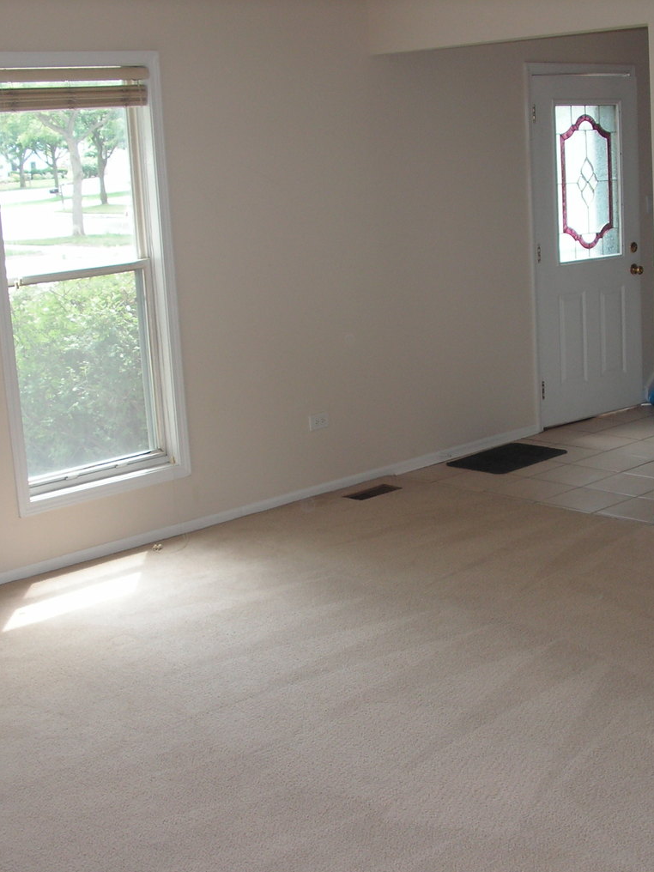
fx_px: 1285
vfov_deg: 37.5
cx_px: 384
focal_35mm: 51
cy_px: 463
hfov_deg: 28.5
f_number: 3.2
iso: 50
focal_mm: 6
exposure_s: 1/40
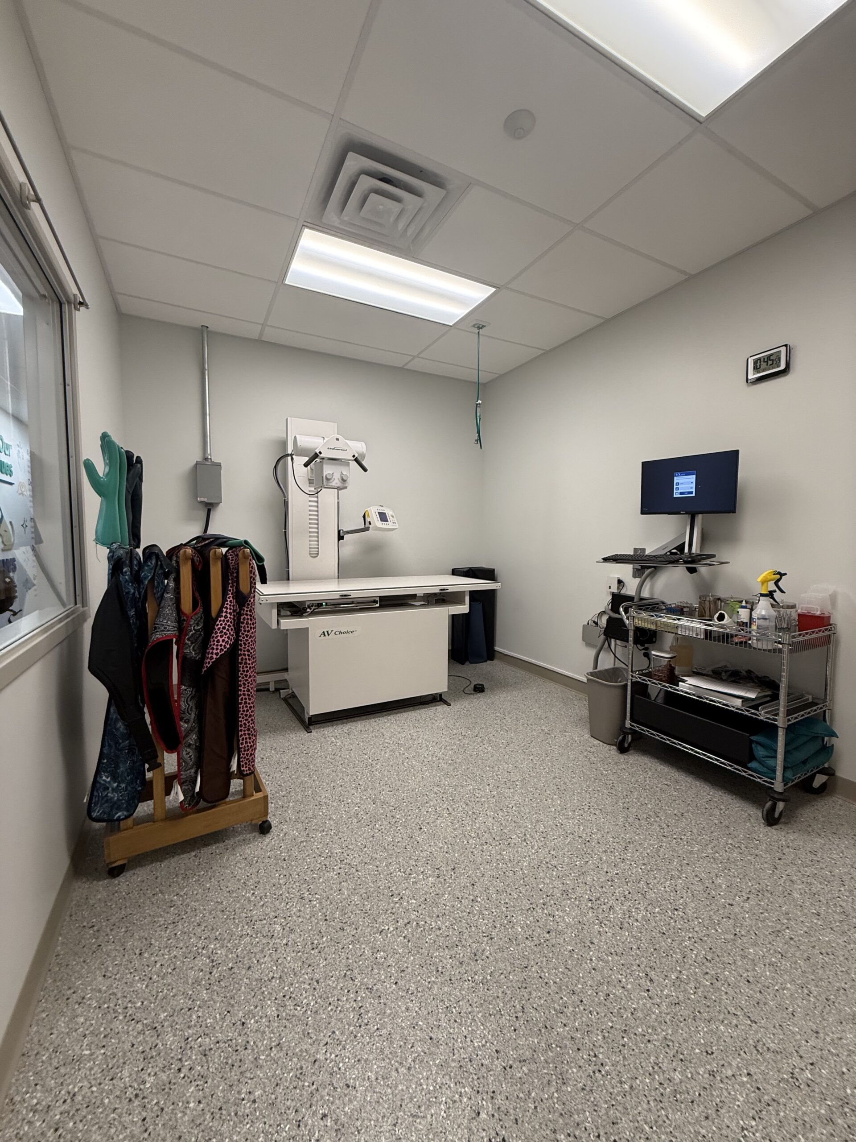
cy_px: 571
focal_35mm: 14
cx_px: 428
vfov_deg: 102.1
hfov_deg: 85.7
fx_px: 462
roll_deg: -0.7
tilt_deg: -5.7
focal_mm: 2.22
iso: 160
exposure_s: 1/120
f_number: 2.2
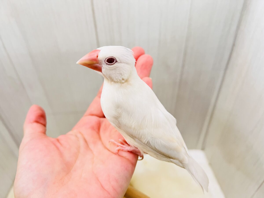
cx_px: 132
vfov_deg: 53.1
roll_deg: +3.5
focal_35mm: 26
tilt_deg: -43.1
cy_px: 99
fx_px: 198
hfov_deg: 67.3
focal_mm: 5.7
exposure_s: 1/50
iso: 125
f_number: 1.5
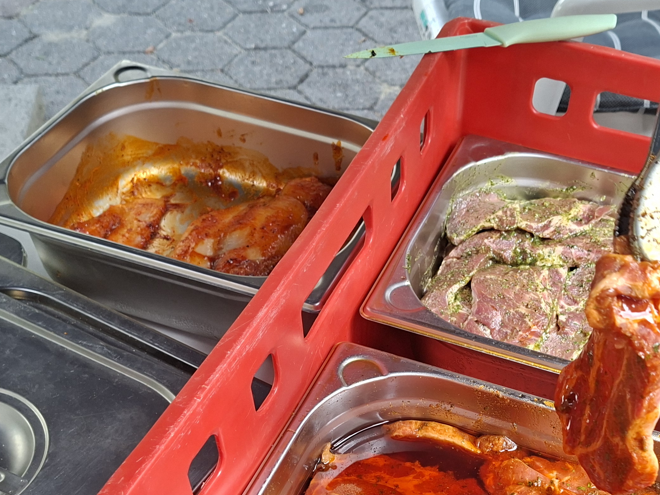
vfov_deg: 31.5
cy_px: 435
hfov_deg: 42.5
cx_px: 430
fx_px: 839
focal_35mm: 44
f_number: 1.8
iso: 50
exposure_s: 1/100
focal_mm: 5.54
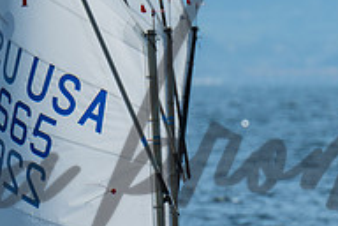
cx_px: 206
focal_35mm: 1639
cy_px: 168
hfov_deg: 1.3
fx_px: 15387
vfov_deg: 0.8
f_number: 8
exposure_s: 1/500
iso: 100
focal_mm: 400
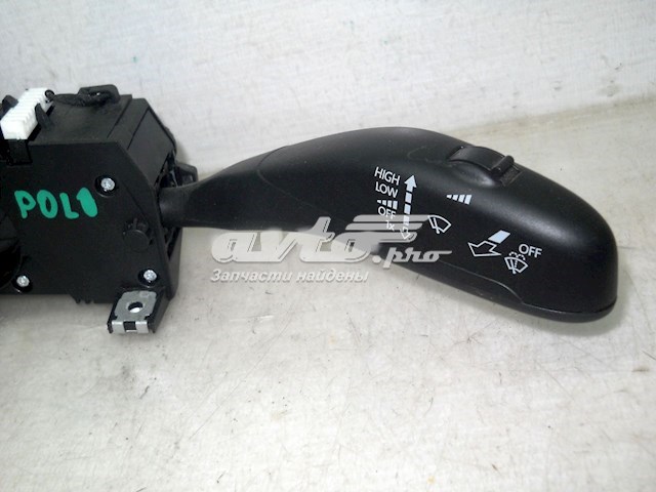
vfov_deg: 30.3
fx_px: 910
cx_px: 328
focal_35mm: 48
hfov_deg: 39.7
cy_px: 246
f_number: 5.8
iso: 80
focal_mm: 7.88
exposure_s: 1/30
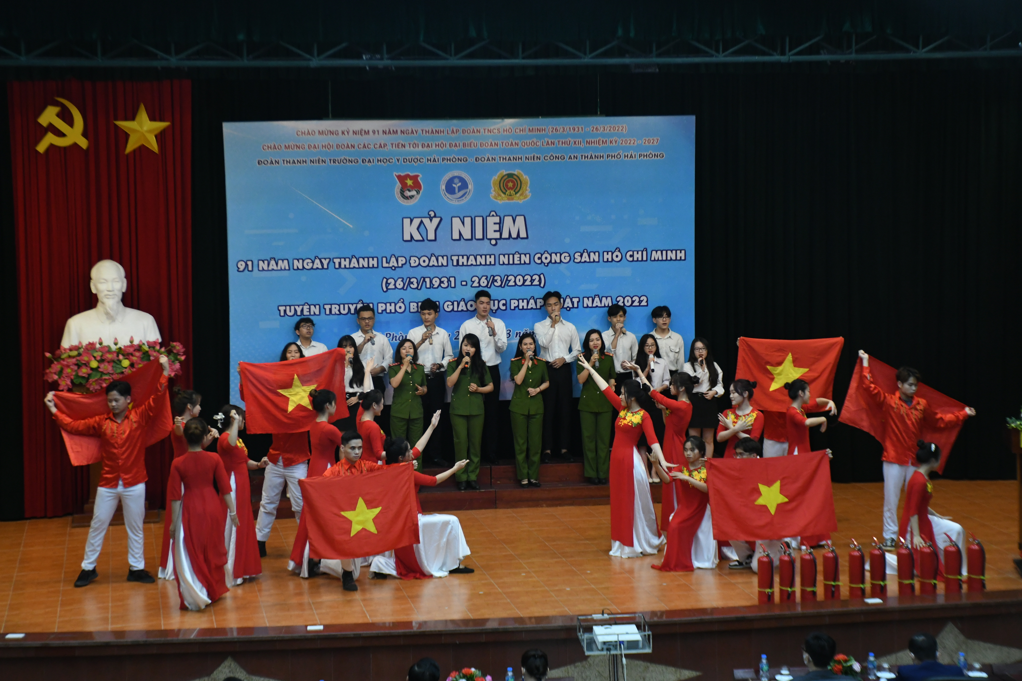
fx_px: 2129
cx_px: 511
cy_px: 340
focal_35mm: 75
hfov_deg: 27.0
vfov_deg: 18.2
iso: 2000
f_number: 4.8
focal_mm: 50
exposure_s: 1/200
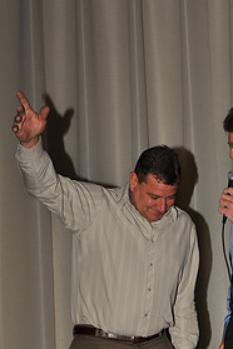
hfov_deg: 13.0
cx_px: 234
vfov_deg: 19.2
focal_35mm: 104
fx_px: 1010
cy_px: 324
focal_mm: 50
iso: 250
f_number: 8
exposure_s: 1/250
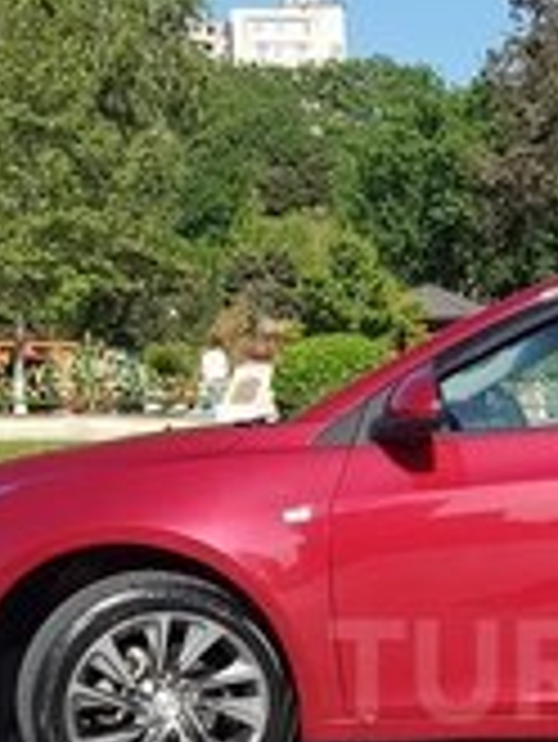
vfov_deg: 24.3
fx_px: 1674
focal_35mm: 78
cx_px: 675
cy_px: 670
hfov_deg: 18.0
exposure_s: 1/1900
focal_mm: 4.2
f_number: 1.7
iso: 50
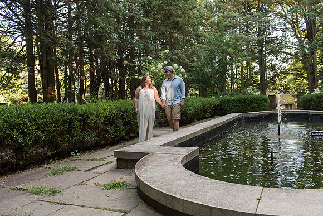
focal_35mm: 31
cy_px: 108
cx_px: 162
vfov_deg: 42.3
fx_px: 278
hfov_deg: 60.3
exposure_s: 1/250
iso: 800
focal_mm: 31
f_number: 3.5
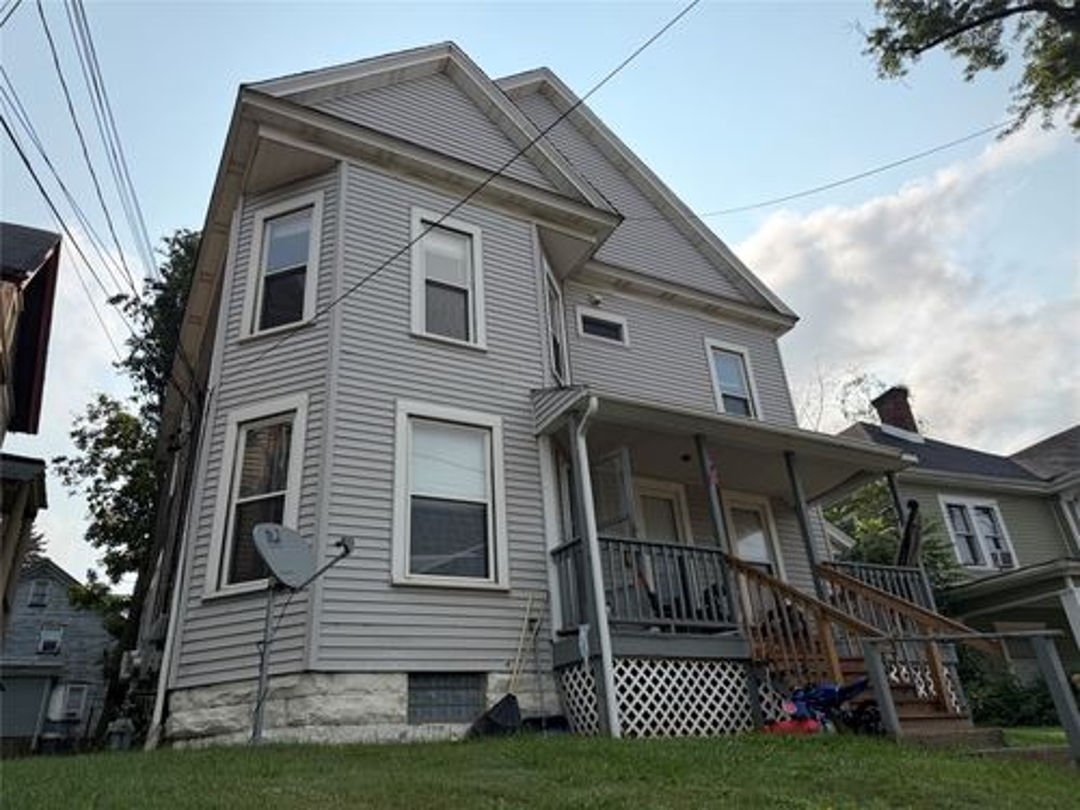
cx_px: 540
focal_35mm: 24
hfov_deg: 71.6
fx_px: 749
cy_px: 405
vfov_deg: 56.8
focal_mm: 6.76
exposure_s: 1/9091
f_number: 1.78
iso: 100
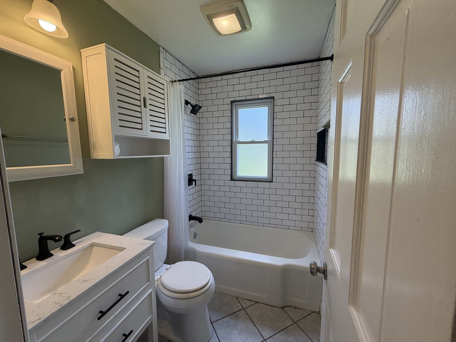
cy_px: 171
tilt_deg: -6.2
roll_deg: +1.2
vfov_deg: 85.7
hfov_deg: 102.1
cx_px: 228
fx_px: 184
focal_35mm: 14
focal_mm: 2.22
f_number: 2.2
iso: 160
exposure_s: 1/120
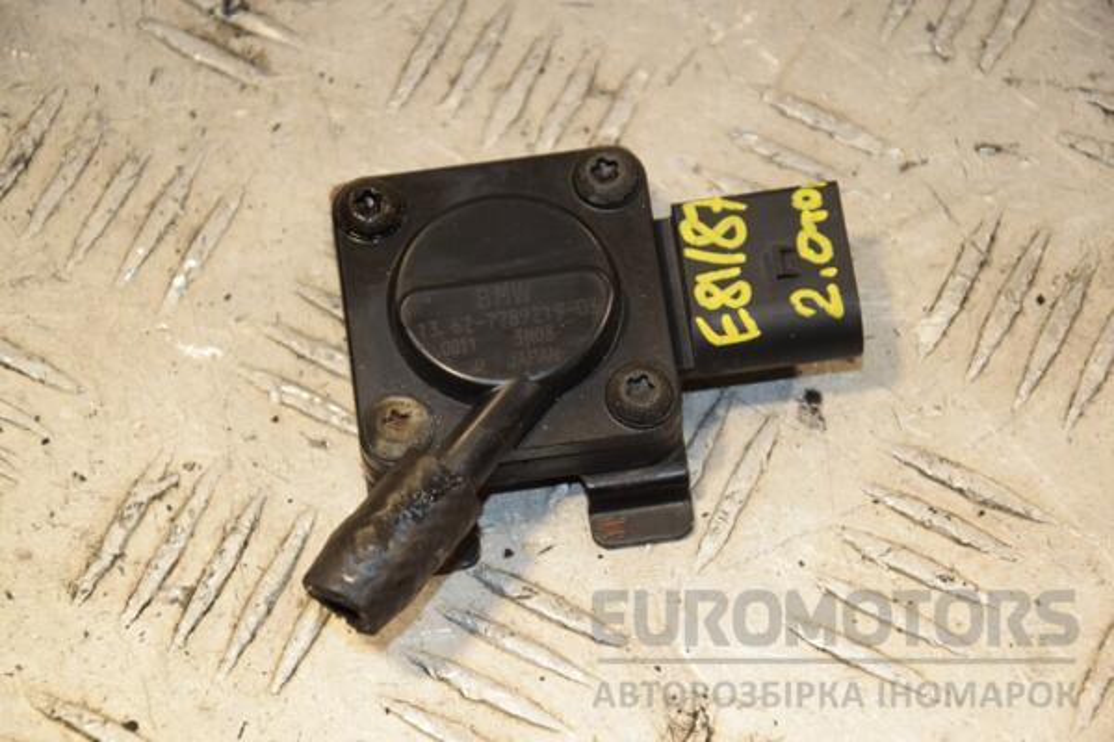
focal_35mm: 147
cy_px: 371
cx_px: 557
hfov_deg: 14.0
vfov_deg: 9.3
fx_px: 4548
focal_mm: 98
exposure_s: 1/200
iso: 800
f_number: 6.3
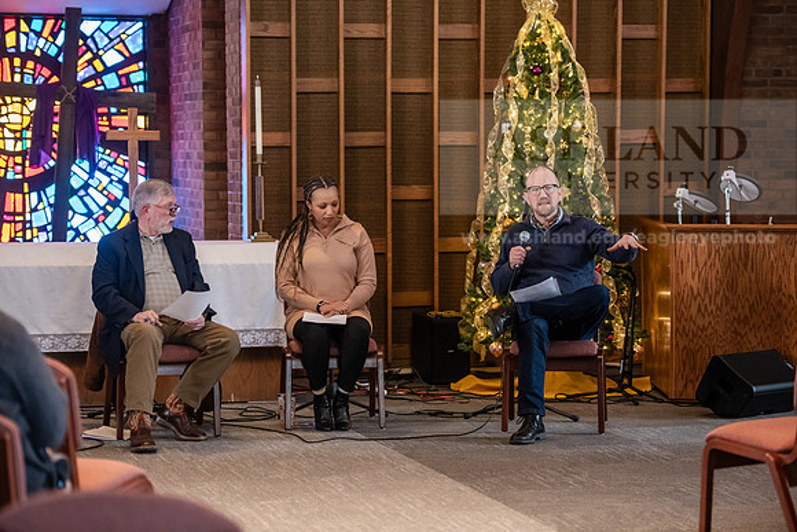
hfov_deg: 20.0
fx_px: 2259
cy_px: 266
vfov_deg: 13.4
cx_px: 398
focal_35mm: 102
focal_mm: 102
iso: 4000
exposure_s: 1/200
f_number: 3.2
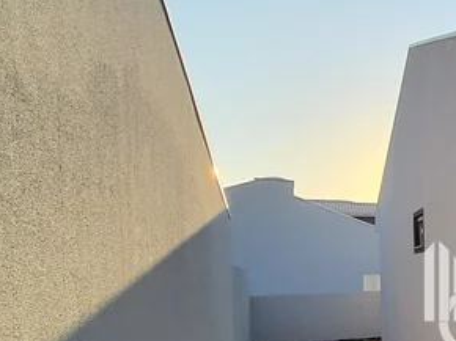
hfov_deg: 38.1
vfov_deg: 36.5
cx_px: 541
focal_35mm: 37
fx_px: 487
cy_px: 298
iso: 50
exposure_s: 1/566
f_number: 2.2
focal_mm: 1.74
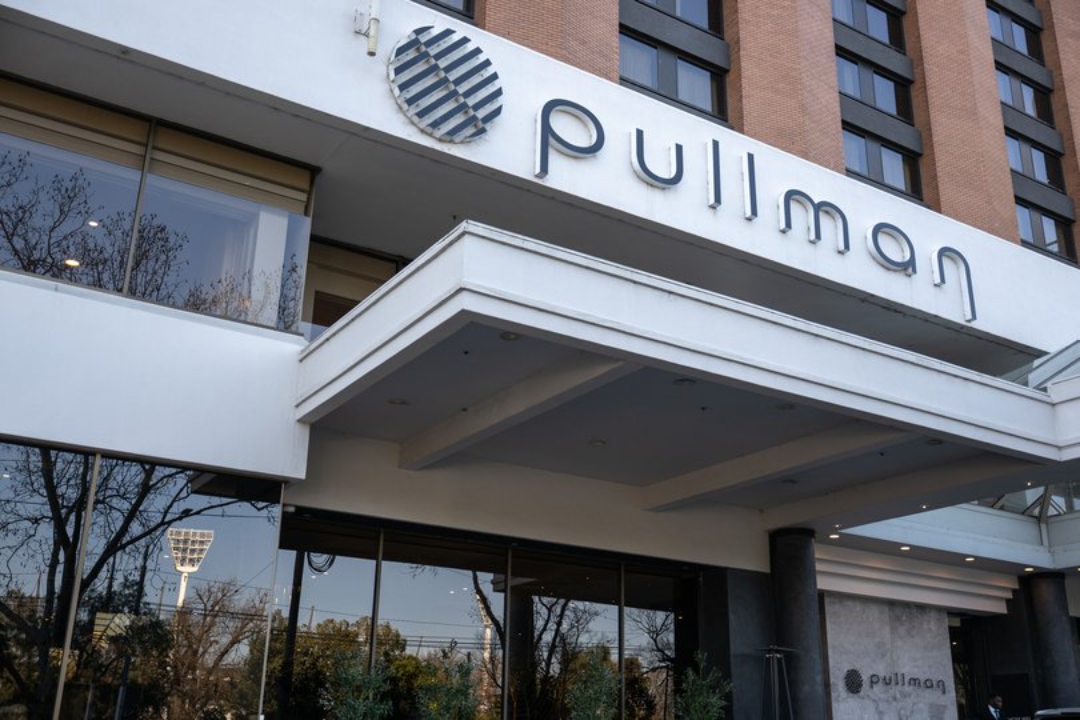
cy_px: 360
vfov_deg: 36.9
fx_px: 1080
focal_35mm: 36
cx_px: 540
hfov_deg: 53.1
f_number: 2.8
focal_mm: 36
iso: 320
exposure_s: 1/1000
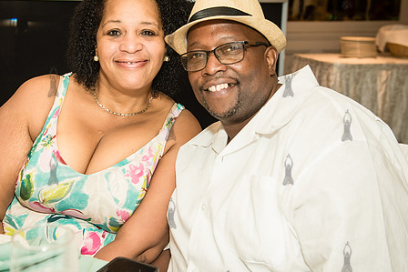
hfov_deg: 37.3
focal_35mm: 53
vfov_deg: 25.5
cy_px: 144
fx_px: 601
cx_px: 160
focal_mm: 36
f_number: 3.5
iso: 1600
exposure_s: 1/160
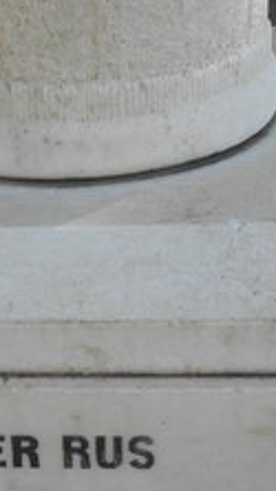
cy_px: 168
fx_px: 1326
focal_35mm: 102
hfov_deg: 11.8
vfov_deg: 20.9
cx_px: 35
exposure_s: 1/60
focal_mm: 4.6
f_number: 5
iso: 64
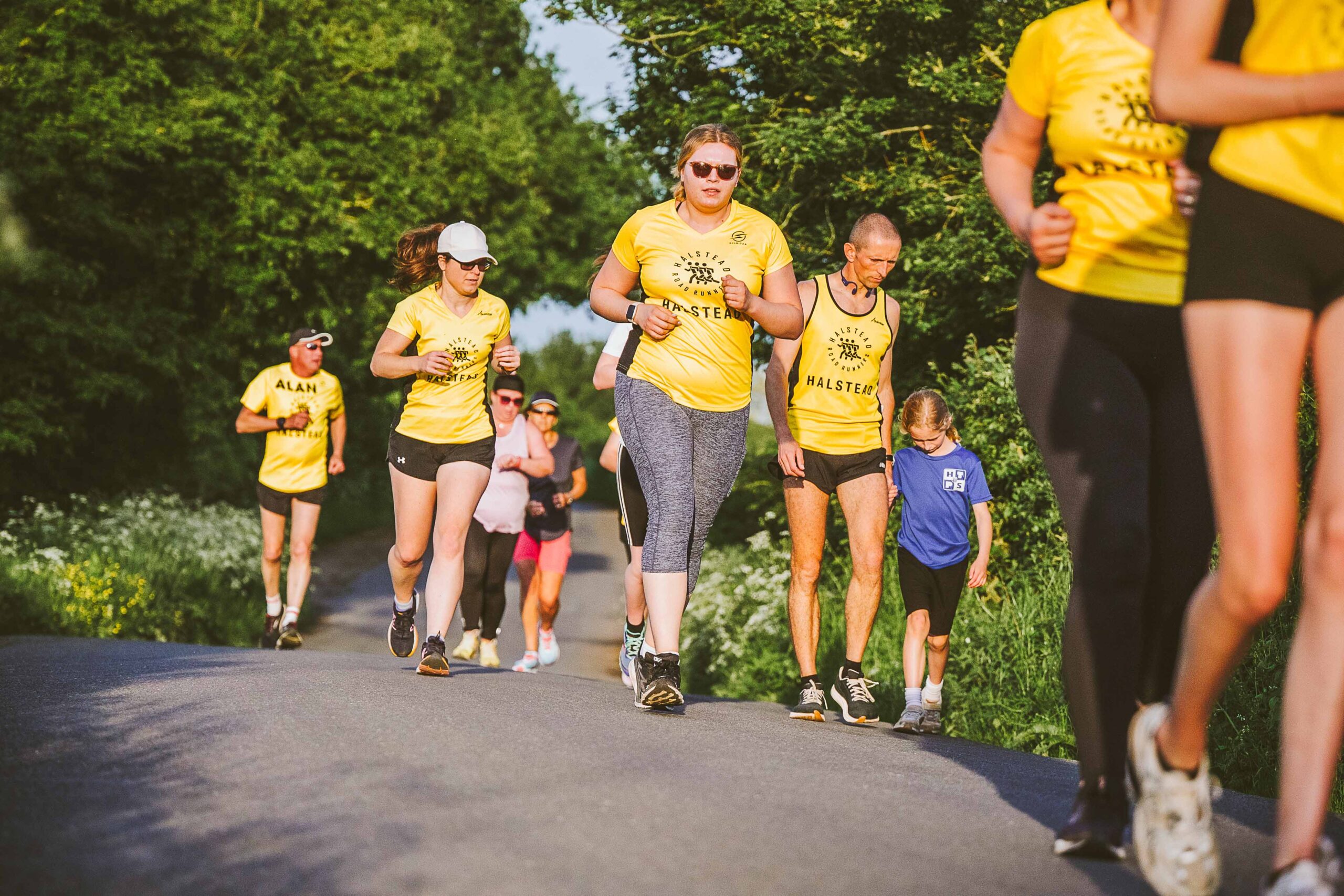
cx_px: 672
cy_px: 448
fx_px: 5152
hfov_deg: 14.9
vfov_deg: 9.9
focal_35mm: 138
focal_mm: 92
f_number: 2.8
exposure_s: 1/8000
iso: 500
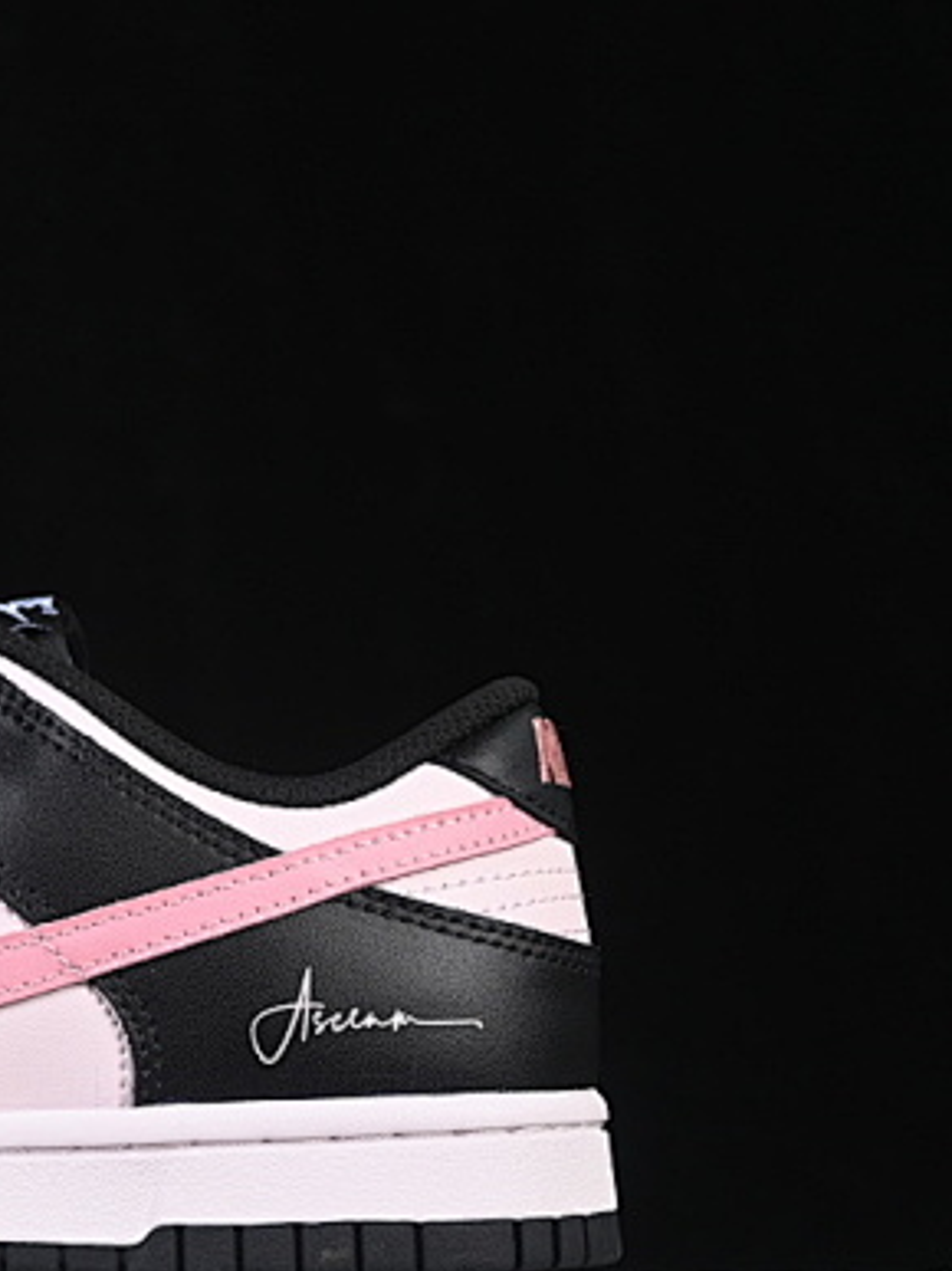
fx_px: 5467
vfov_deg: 13.3
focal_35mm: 149
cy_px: 731
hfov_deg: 9.8
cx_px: -200
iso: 160
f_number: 7.1
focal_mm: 50
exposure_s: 1/60
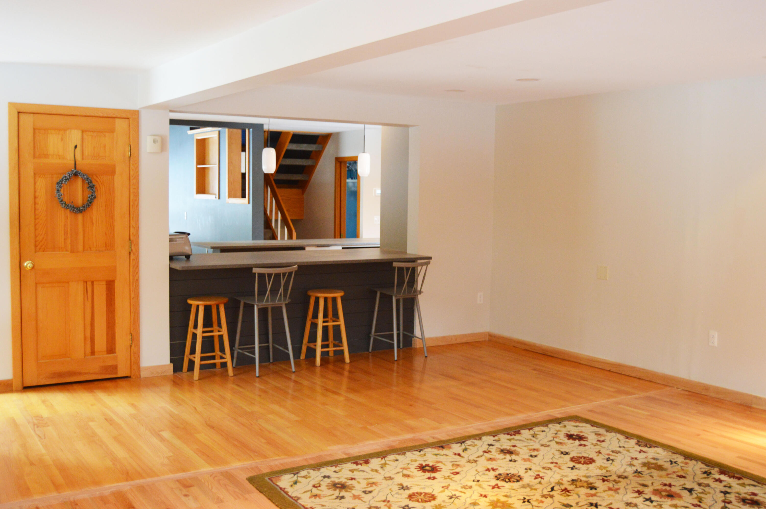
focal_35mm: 36
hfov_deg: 53.2
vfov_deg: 36.8
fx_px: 765
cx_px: 383
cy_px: 254
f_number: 3.8
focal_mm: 24
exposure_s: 1/60
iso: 800
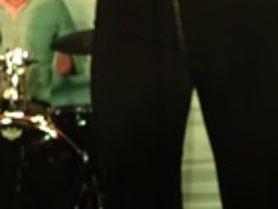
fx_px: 892
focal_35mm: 111
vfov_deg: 11.7
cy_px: -241
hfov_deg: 17.5
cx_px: 37
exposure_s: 1/30
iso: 400
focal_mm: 4.1
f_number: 3.5
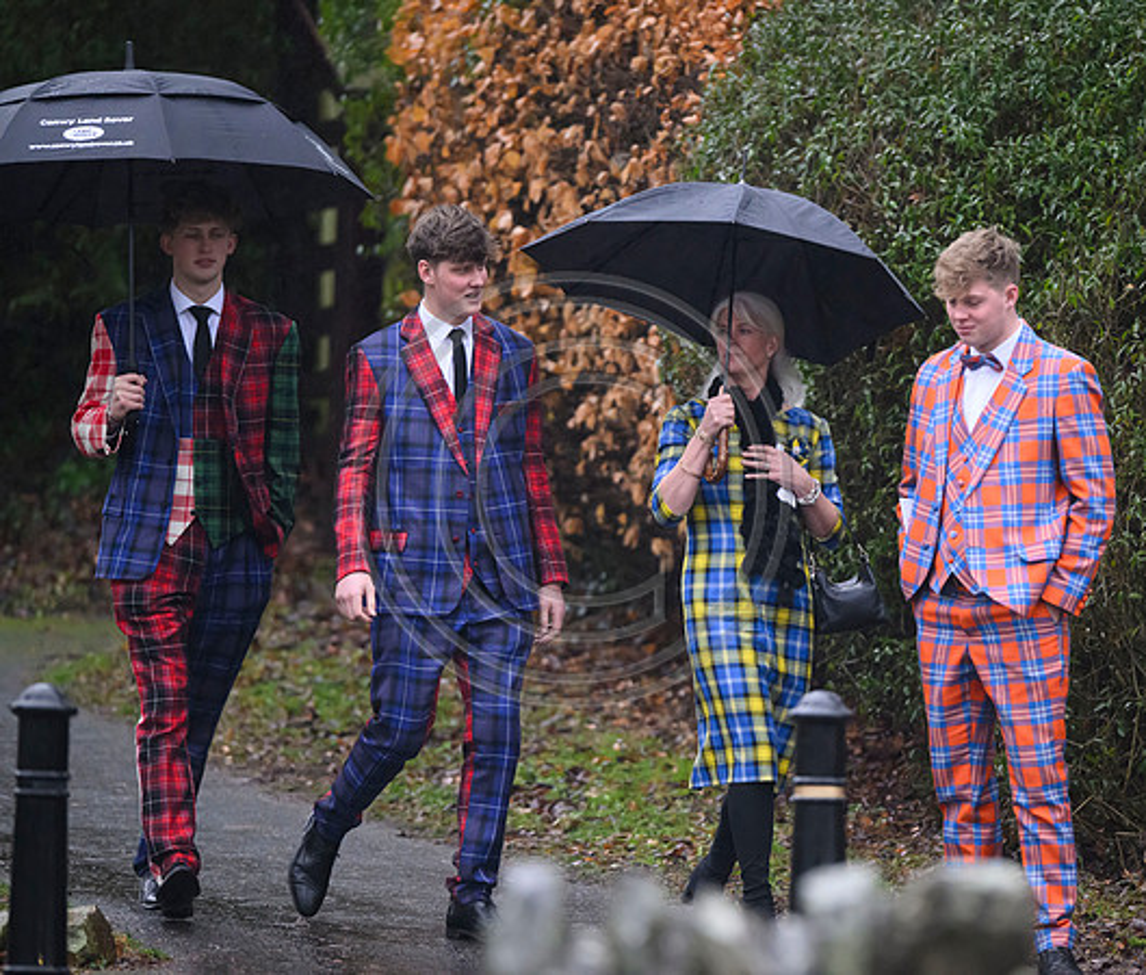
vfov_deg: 3.4
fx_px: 16255
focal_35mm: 467
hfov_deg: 4.0
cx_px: 732
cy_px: 488
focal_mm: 400
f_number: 3.5
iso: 5000
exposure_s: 1/640
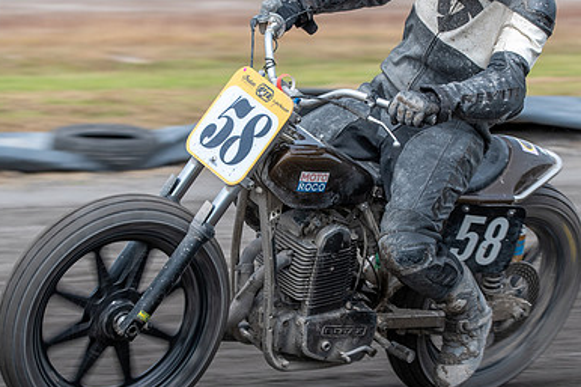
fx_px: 5081
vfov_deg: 4.4
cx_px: 294
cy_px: 213
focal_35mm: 315
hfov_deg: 6.5
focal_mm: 175
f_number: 7.1
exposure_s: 1/400
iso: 200
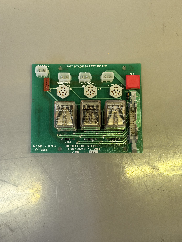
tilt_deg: -84.9
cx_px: 91
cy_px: 121
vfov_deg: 39.7
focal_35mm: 48
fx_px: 336
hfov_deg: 30.3
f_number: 1.78
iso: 250
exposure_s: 1/40
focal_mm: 6.76
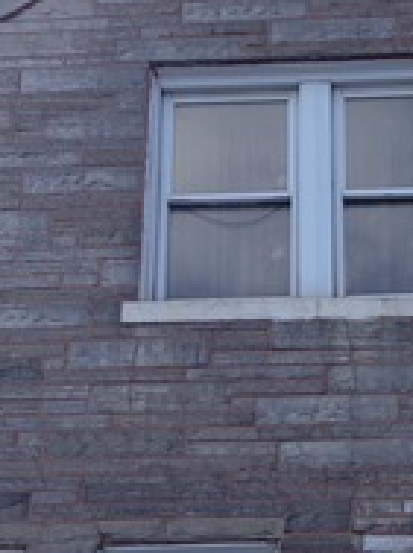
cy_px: 459
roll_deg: -1.3
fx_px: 1341
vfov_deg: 22.9
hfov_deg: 17.4
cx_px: 296
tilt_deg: +21.1
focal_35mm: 84
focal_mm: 4.12
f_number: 2.4
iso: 50
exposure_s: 1/753
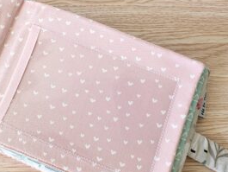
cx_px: 7
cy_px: 74
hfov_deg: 34.0
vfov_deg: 28.0
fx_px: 343
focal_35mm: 52
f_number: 1.8
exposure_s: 1/120
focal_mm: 6.4
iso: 200
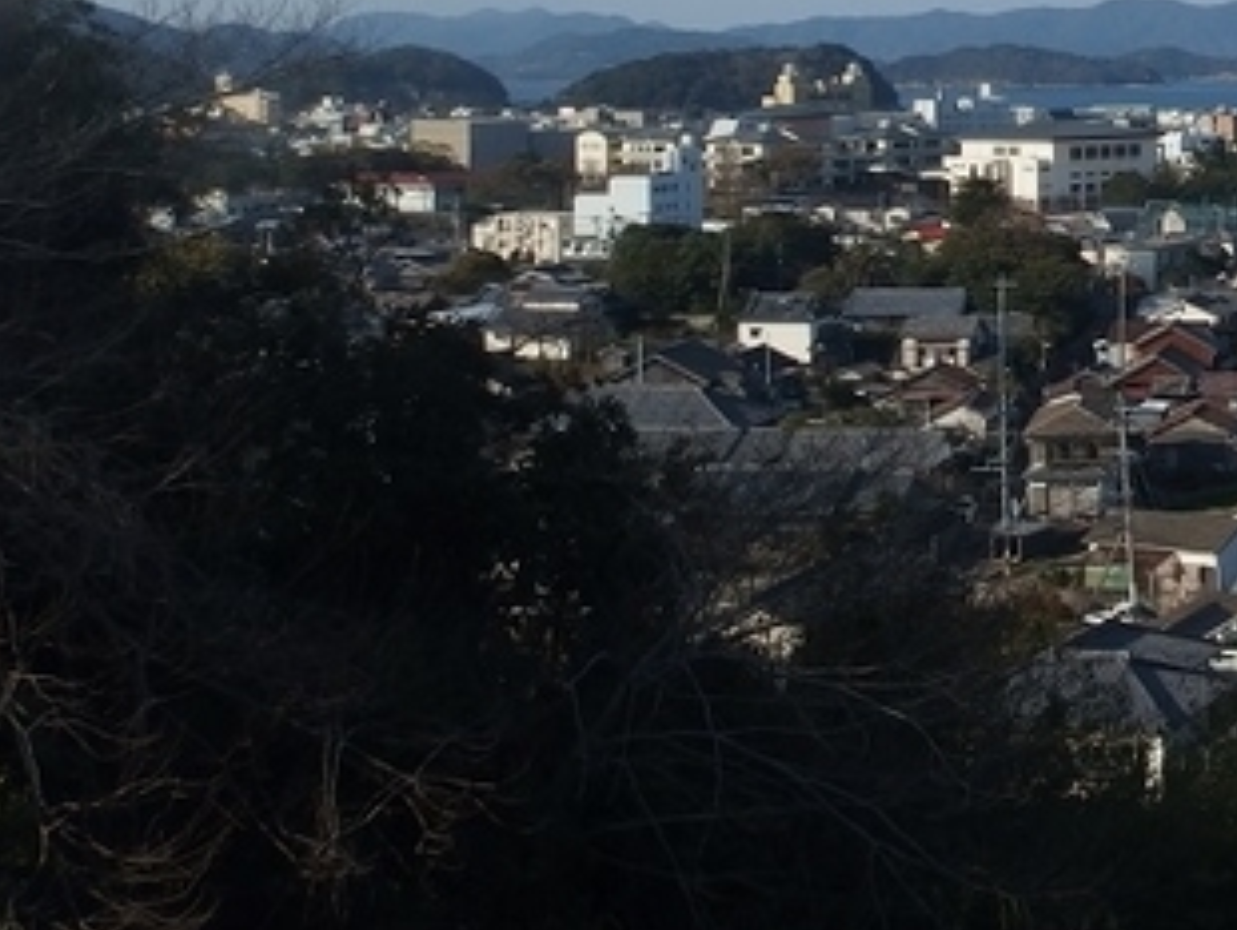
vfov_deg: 21.2
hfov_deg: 25.4
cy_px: -8
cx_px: 1564
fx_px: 2396
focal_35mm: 67
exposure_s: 1/640
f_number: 5.6
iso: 100
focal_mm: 4.7
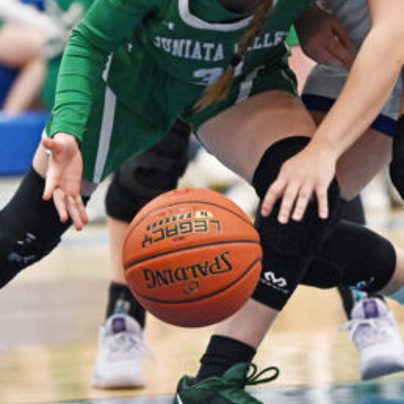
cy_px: 17
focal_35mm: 334
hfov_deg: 5.2
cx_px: 200
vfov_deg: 5.2
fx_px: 4410
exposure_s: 1/1250
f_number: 3.5
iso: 8000
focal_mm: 135
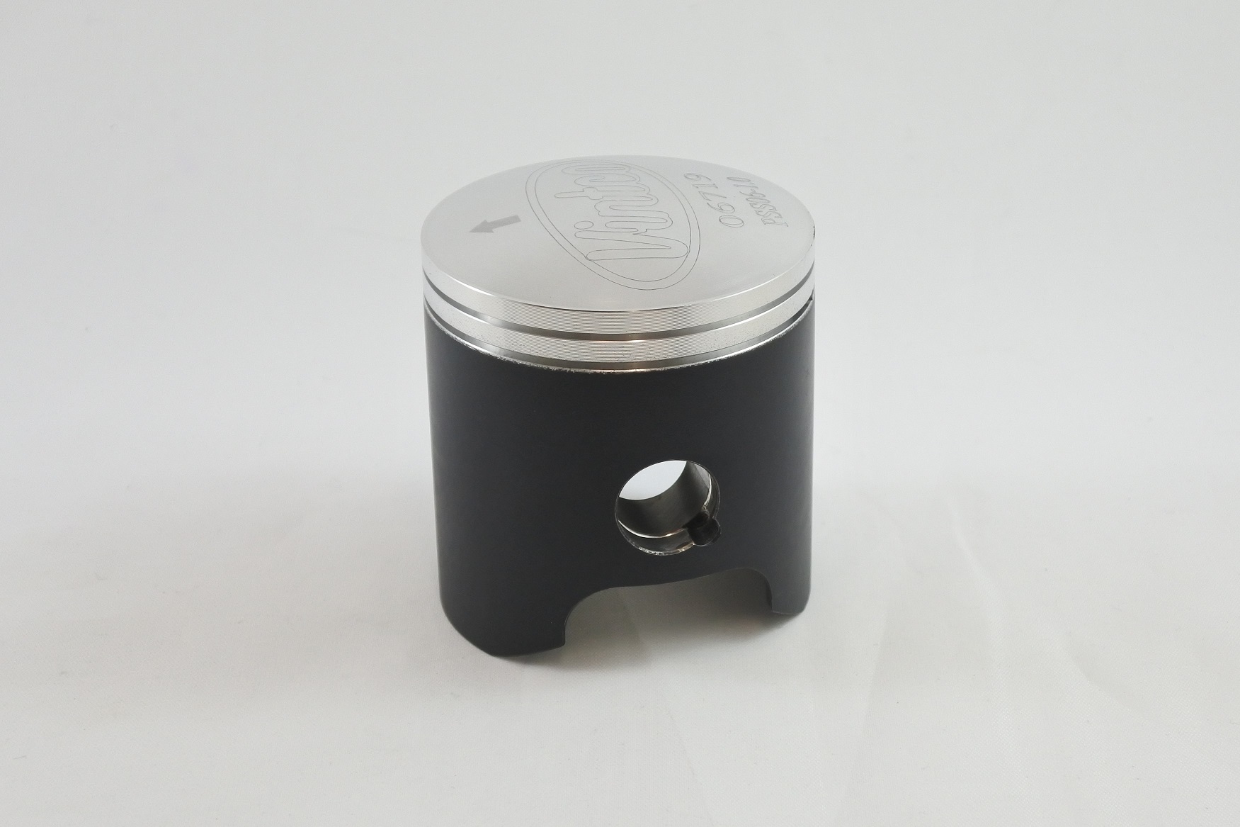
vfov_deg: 28.1
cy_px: 414
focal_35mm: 48
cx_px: 620
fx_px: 1653
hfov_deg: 41.1
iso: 400
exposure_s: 1/160
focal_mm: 18
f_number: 4.5
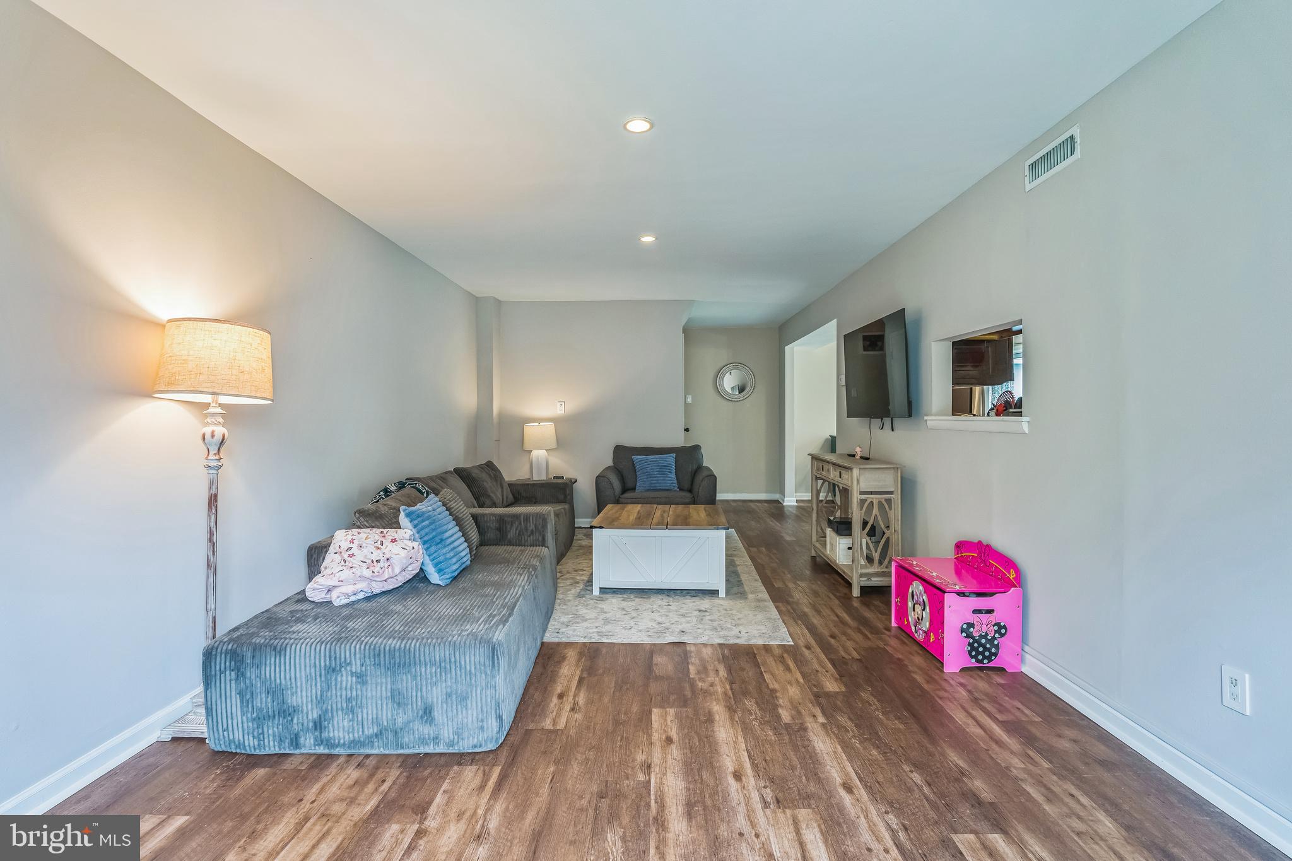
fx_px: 592
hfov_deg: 95.0
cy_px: 430
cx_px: 646
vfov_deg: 72.0
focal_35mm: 16
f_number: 5.6
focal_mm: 16.5
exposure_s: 1/30
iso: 640
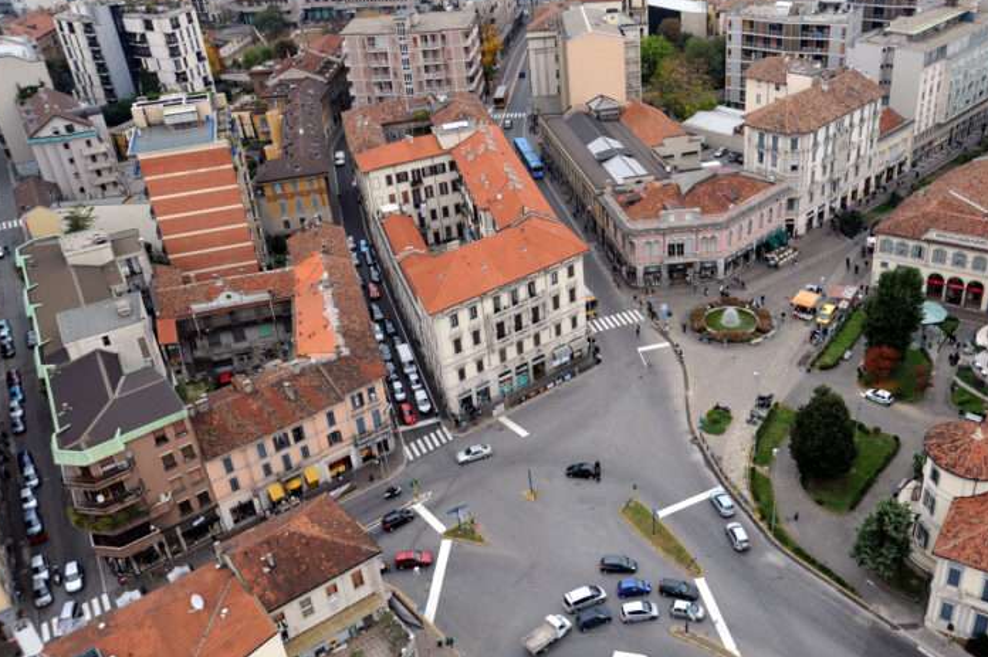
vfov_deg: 37.8
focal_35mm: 35
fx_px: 960
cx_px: 578
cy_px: 330
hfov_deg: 54.2
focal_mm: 29
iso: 400
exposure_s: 1/250
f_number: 8
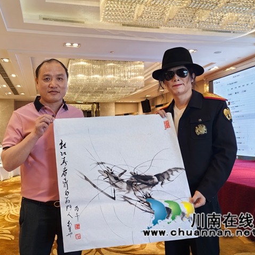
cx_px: 98
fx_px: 267
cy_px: 128
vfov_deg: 51.1
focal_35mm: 32
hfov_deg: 50.7
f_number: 1.9
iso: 64
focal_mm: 5.52
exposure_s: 1/50
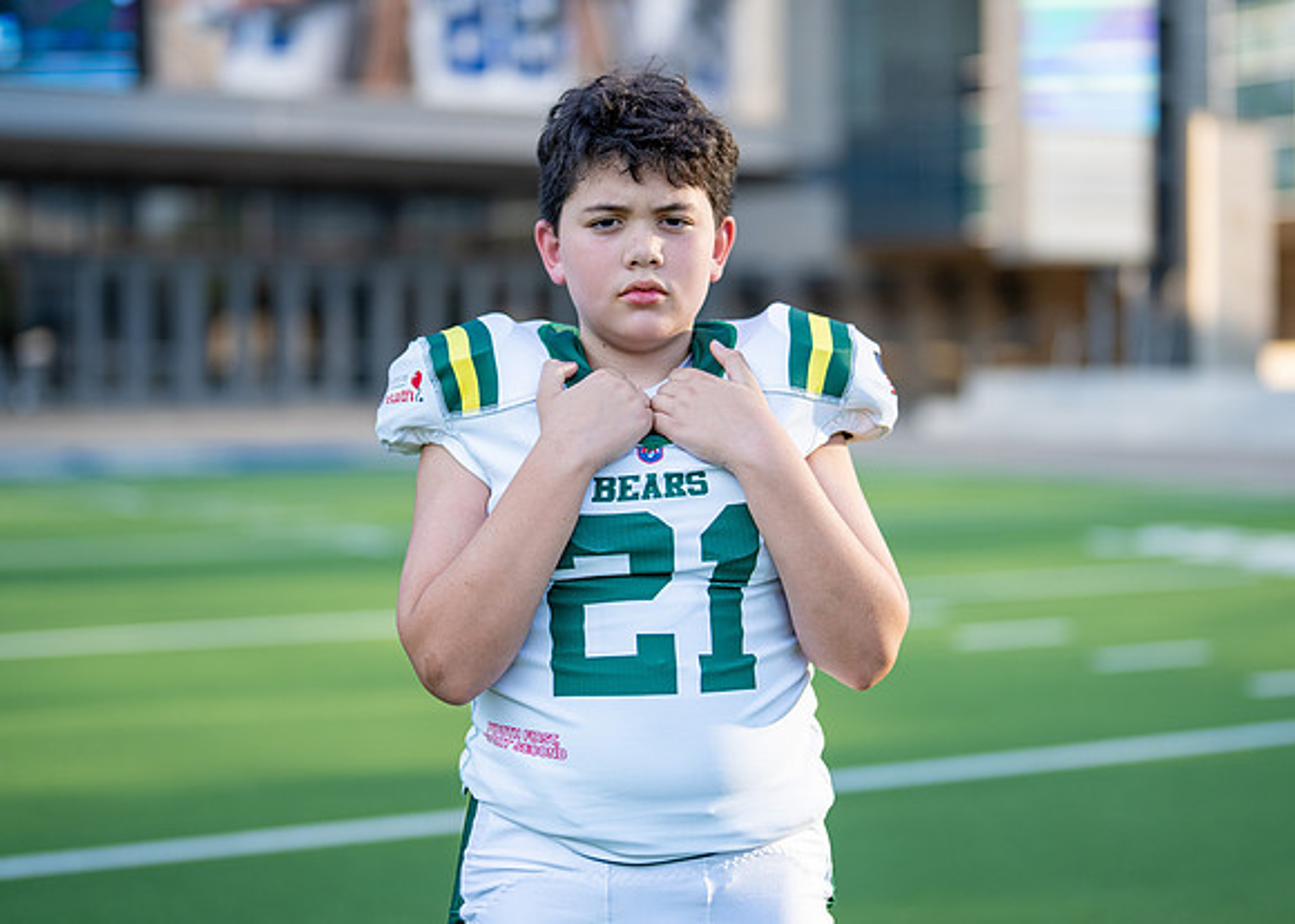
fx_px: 2618
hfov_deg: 27.8
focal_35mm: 71
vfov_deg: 20.0
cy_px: 438
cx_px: 680
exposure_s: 1/3200
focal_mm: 50
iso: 100
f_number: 1.2
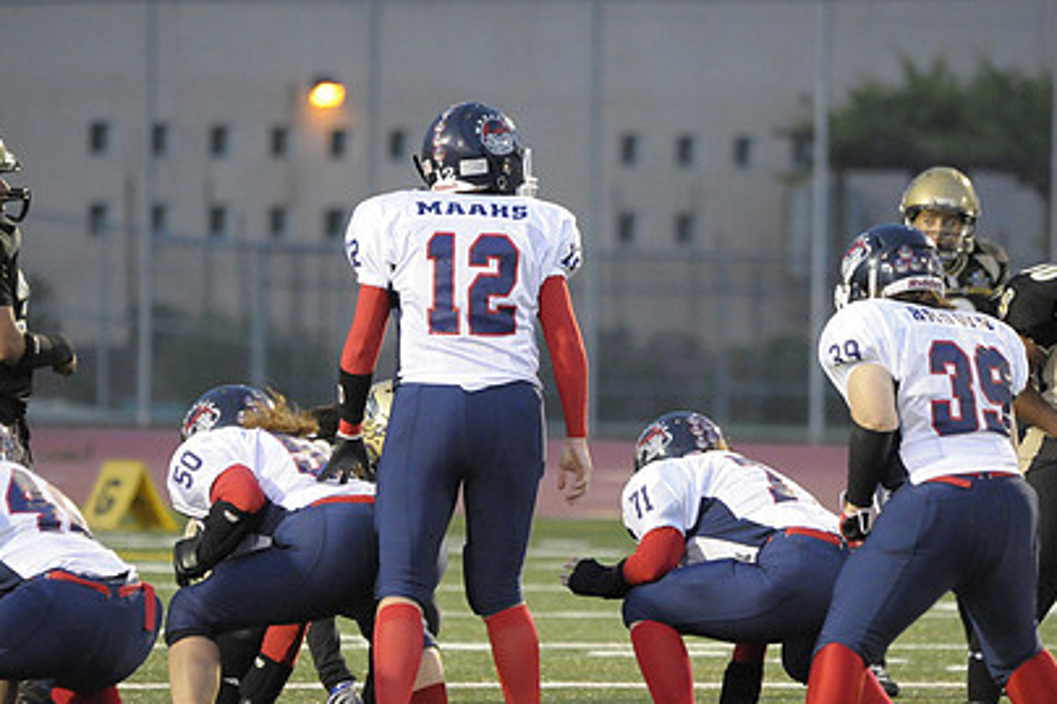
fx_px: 16024
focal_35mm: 546
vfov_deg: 2.5
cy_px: 482
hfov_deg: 3.8
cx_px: 536
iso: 12800
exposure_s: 1/640
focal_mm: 380
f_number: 6.3
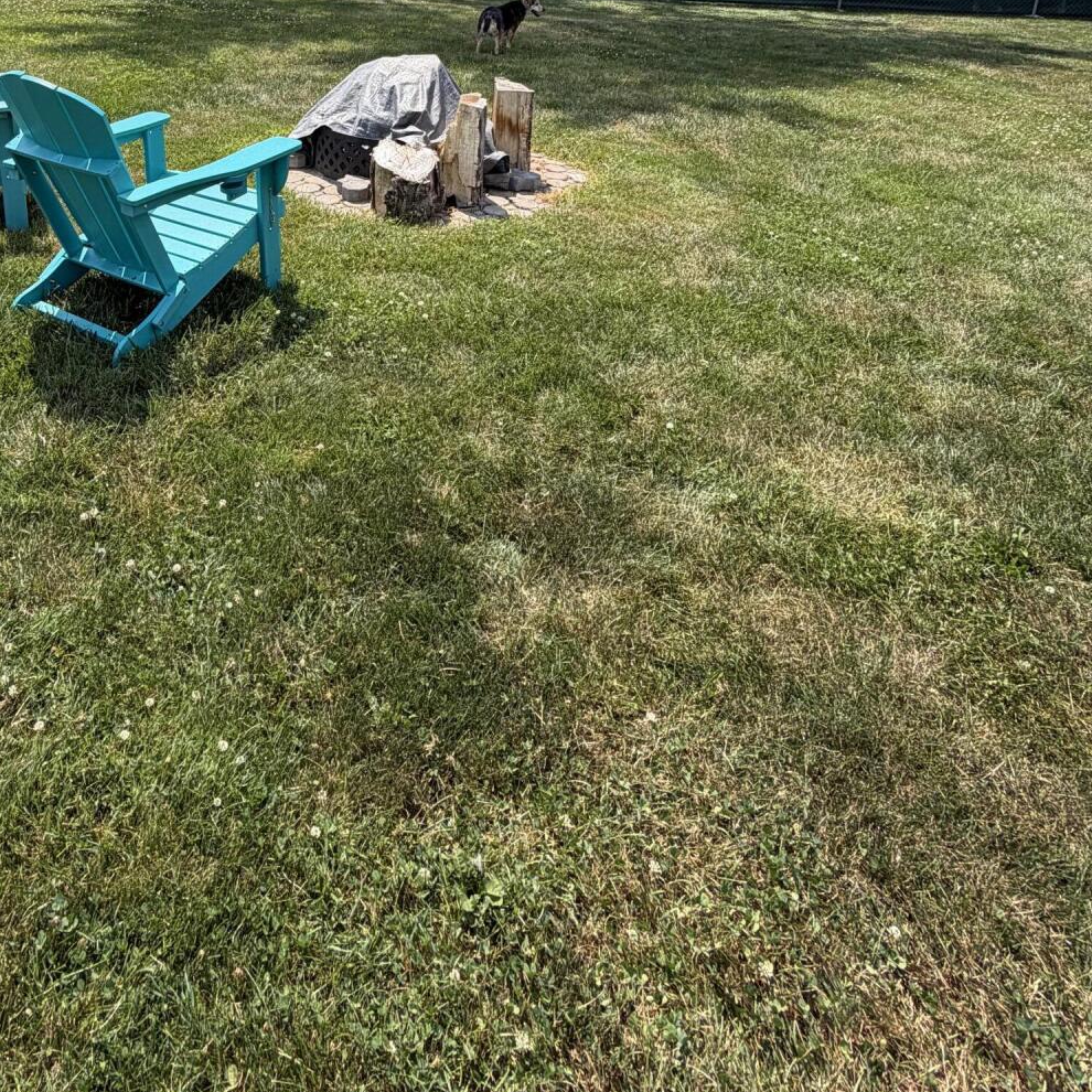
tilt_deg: -12.6
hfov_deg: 60.8
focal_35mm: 25
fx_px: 892
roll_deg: -1.6
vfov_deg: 54.8
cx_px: 331
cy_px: 111
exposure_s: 1/770
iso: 32
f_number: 2.2
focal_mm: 2.22
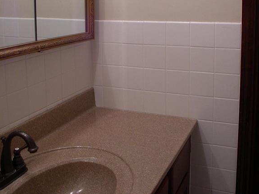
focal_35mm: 68
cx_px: 130
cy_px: 33
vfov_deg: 21.3
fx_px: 509
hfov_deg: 28.6
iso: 100
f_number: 2.8
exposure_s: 1/12
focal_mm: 8
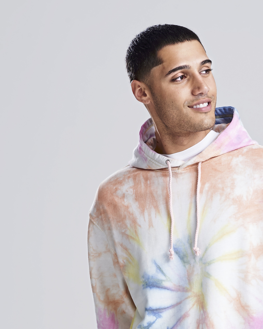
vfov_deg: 8.6
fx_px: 2189
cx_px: 187
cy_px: 303
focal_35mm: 225
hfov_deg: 6.9
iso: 400
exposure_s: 1/160
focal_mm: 100
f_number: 10
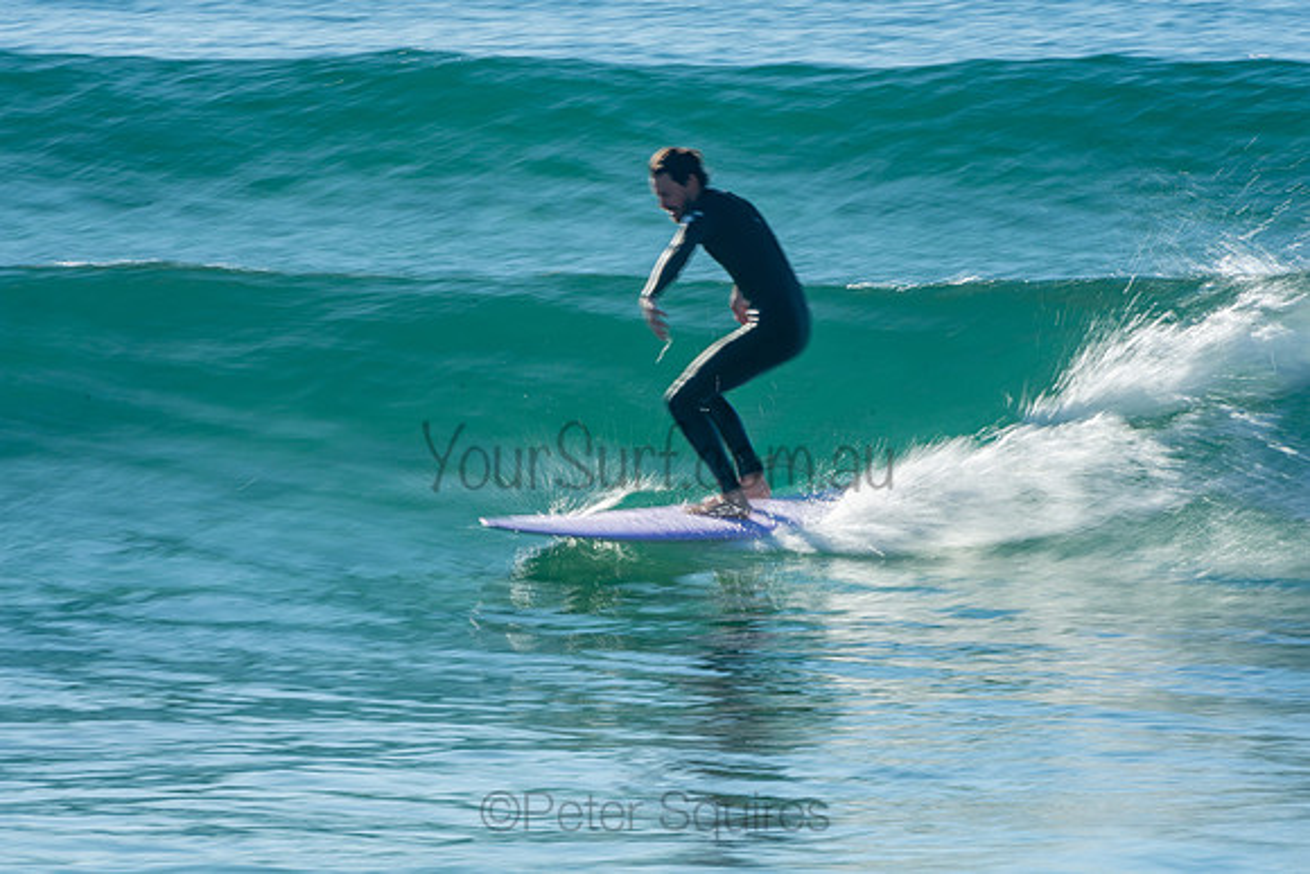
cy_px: 437
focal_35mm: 600
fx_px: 21837
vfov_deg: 2.3
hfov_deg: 3.4
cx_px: 655
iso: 100
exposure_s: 1/30
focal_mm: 400
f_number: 22
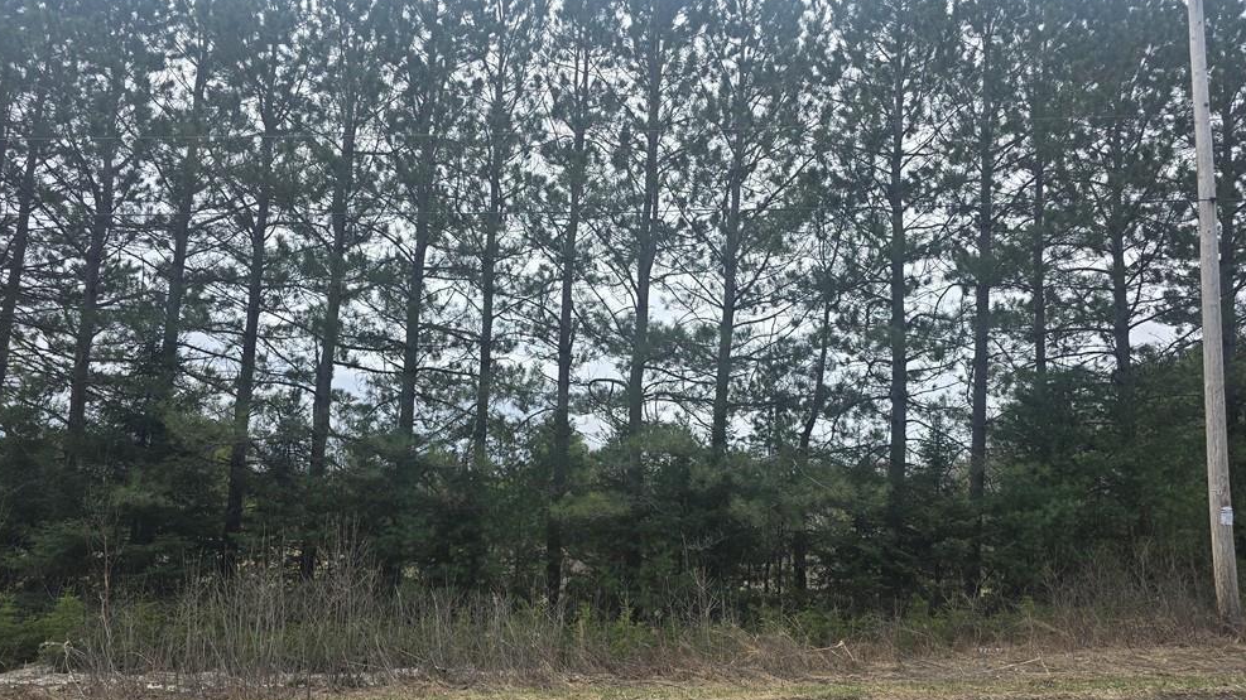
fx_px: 859
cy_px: 425
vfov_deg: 44.1
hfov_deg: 71.9
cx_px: 630
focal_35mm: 26
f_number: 1.7
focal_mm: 6.3
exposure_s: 1/364
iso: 12
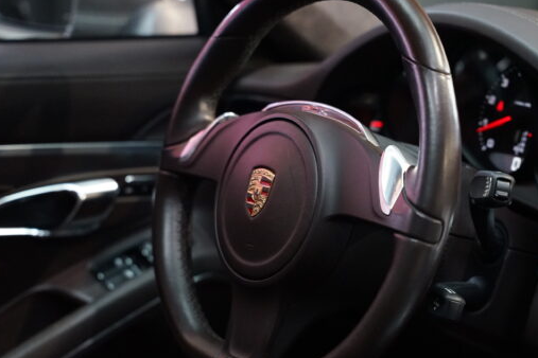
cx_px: 296
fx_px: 1584
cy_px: 183
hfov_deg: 19.3
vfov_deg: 12.9
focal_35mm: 106
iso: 3200
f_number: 2.8
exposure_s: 1/80
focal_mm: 70
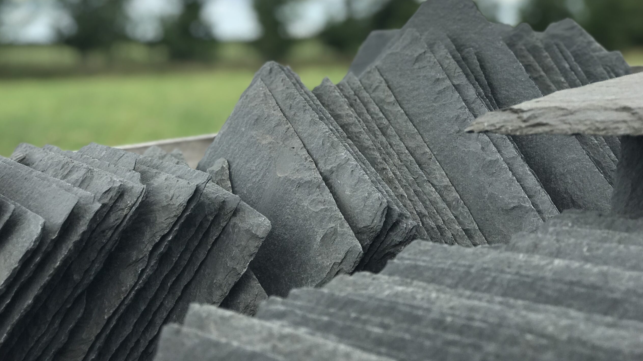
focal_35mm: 63
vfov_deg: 19.1
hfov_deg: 33.3
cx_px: 318
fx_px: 1074
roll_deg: +1.4
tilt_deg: -4.0
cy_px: 134
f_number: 2.8
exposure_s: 1/595
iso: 20
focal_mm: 6.6
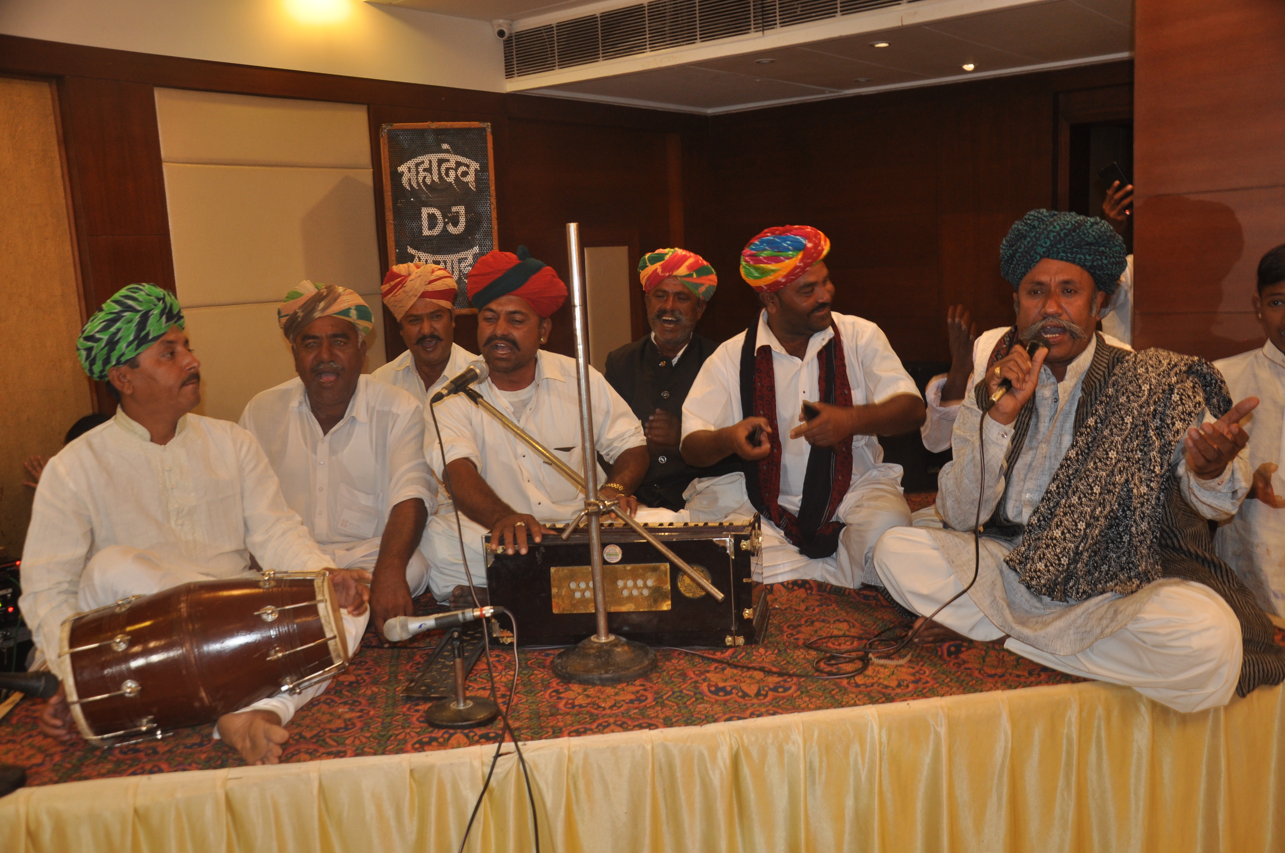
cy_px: 426
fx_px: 1176
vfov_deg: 39.9
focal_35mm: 33
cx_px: 642
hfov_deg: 57.3
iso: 400
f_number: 3.8
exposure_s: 1/25
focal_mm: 22
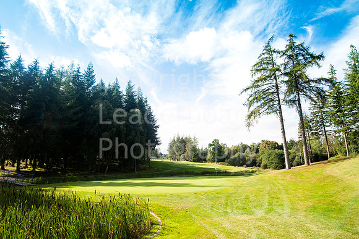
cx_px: 180
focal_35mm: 20
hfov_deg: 84.0
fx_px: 199
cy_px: 120
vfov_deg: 62.0
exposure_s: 1/1250
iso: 500
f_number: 6.3
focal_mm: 20
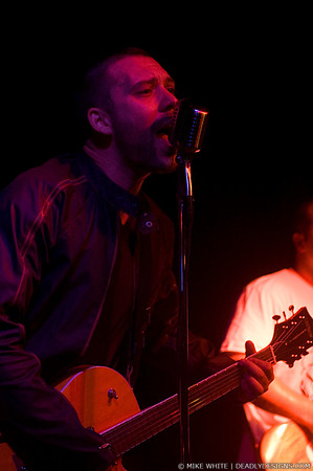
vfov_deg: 23.4
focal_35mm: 87
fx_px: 1137
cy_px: 236
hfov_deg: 15.7
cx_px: 156
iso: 800
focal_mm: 58
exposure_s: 1/60
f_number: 2.8
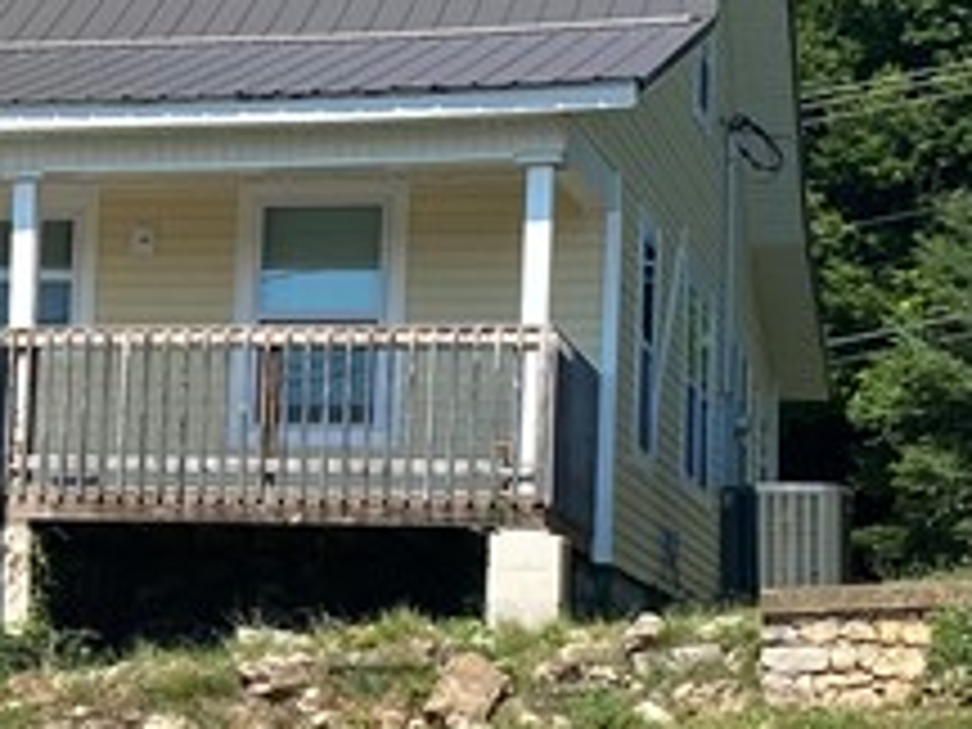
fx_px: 3454
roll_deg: -2.6
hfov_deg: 15.3
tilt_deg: +3.6
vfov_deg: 12.0
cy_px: 531
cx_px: -279
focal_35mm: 123
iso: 32
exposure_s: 1/2890
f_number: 1.8
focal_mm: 4.25
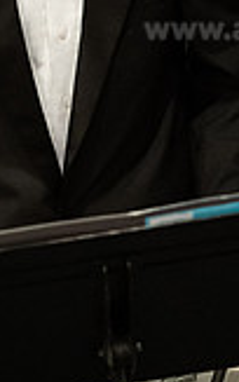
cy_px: 79
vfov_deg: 1.9
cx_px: 37
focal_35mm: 1089
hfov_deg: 1.2
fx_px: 11339
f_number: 2.8
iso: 5000
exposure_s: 1/320
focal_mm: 300
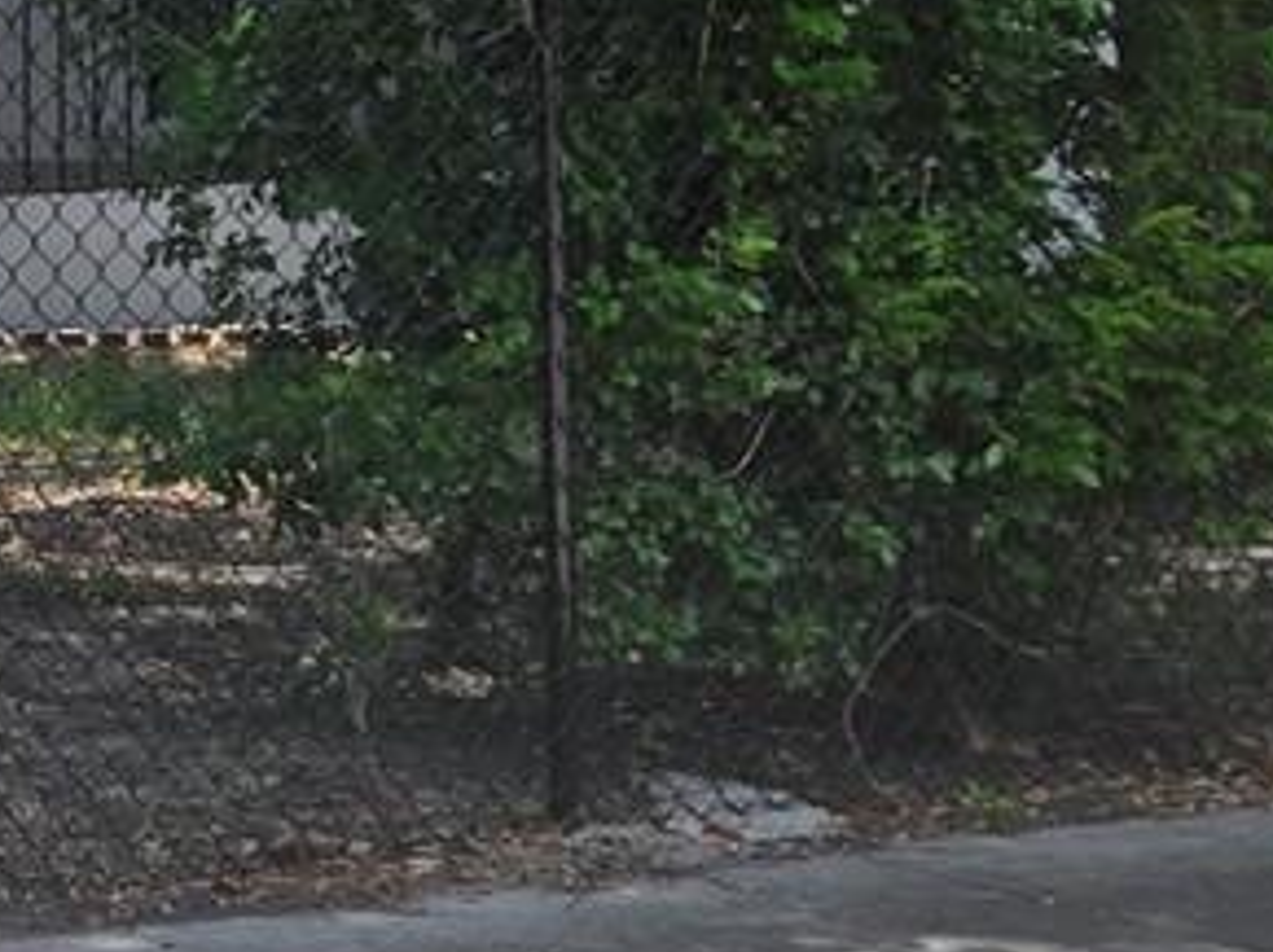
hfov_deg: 14.2
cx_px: -843
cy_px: 66
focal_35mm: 127
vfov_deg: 11.6
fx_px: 4667
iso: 25
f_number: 1.8
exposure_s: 1/1208
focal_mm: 5.4
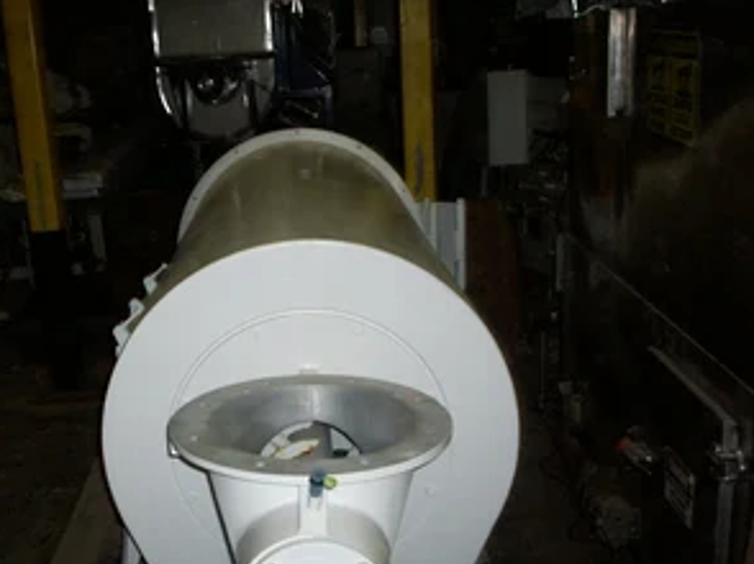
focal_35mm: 49
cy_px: 318
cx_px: 282
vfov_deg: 29.6
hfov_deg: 38.7
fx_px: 1066
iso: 140
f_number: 4.5
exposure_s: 1/64
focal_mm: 5.9
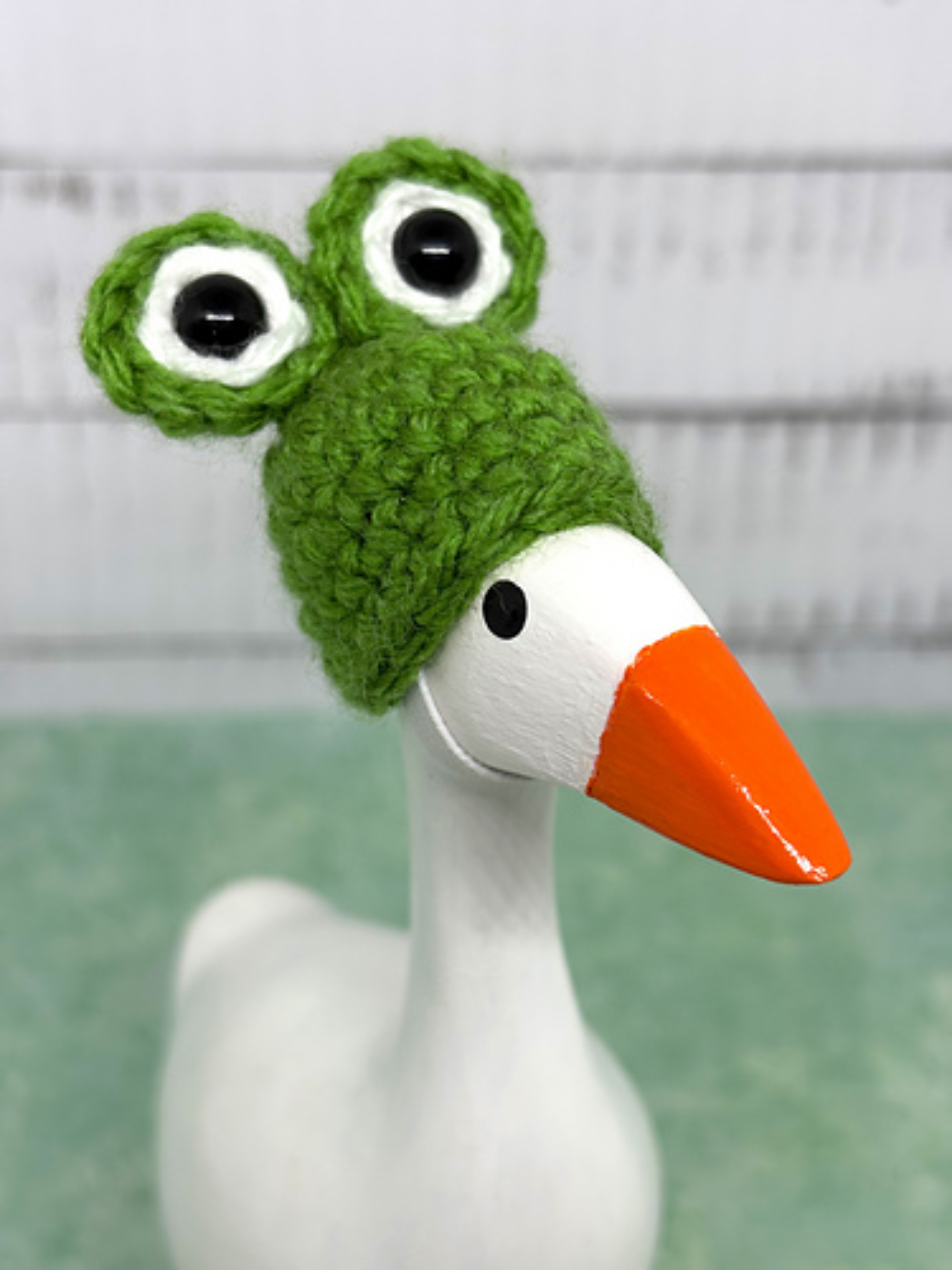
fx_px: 1907
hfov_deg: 28.0
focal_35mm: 52
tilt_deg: -34.6
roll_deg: -1.8
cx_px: 476
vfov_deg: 36.8
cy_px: 635
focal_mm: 5.96
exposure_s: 1/60
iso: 32
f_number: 1.6
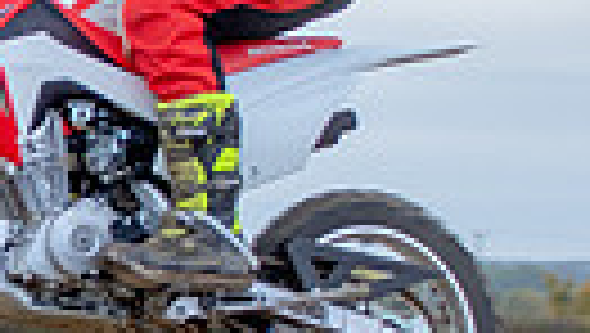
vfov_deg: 2.9
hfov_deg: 5.2
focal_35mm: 414
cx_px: -212
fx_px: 6483
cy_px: 113
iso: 400
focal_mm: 46
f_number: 6.3
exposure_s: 1/400
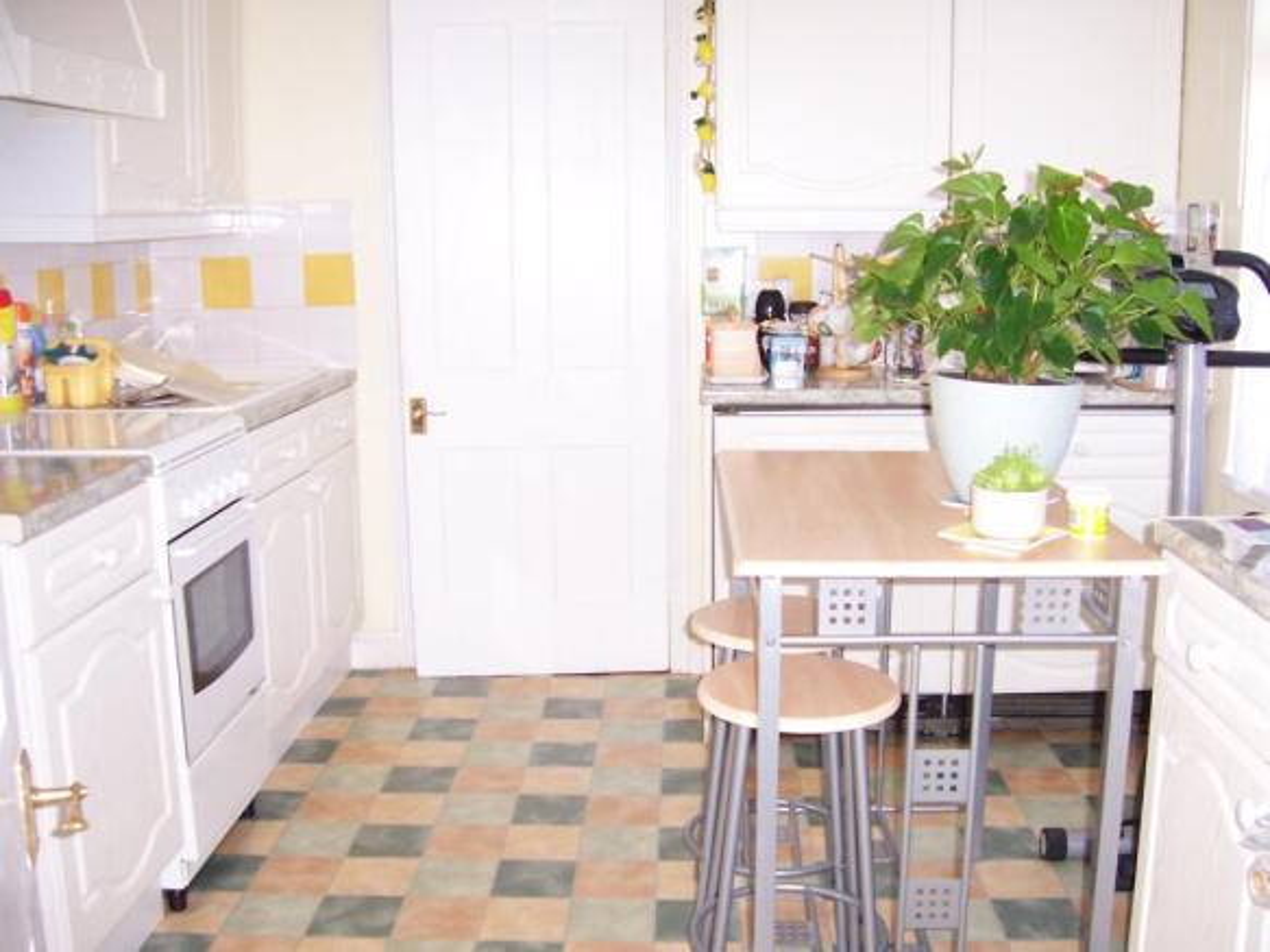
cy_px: 476
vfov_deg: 39.6
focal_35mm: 36
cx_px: 635
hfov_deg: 51.4
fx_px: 1321
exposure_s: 1/60
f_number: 3
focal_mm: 6
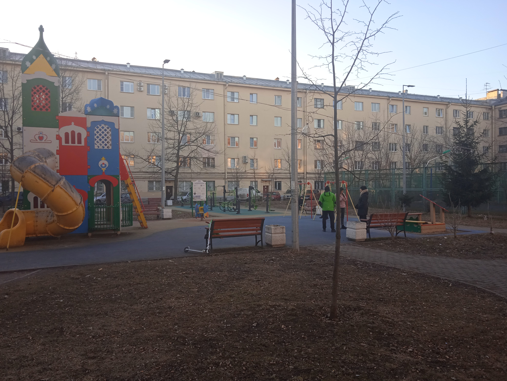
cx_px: 254
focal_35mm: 28
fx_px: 410
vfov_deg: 49.7
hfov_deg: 63.4
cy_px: 190
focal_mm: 3.43
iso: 111
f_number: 2.2
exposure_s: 1/170
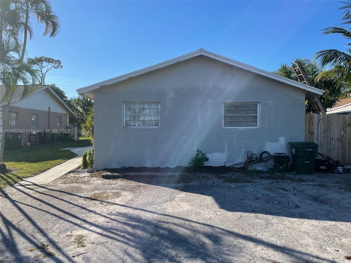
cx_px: 176
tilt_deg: +0.3
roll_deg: -0.1
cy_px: 132
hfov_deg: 67.3
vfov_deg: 53.1
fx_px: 264
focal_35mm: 26
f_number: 1.6
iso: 32
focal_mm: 4.2
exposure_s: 1/2618
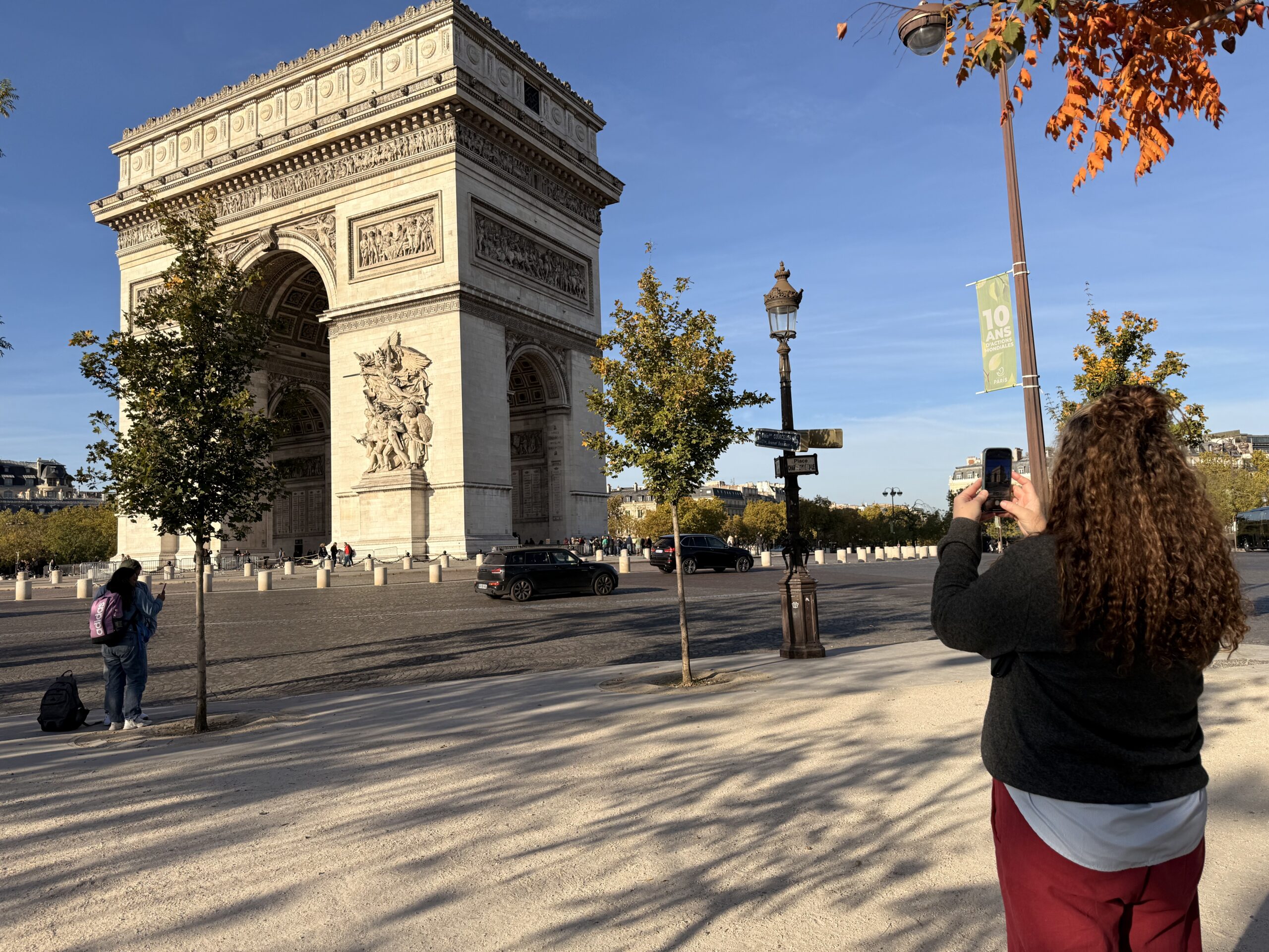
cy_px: 476
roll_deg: +2.3
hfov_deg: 71.6
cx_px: 634
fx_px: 880
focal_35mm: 24
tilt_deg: +5.2
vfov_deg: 56.8
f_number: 1.78
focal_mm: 6.76
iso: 80
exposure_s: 1/5319
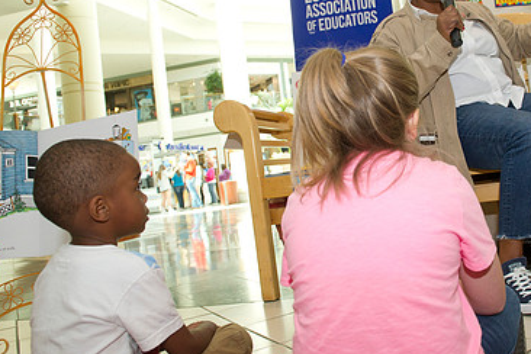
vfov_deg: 34.9
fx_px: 560
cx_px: 390
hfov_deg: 48.9
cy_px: 144
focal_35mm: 38
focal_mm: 24
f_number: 5.6
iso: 1250
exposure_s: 1/250
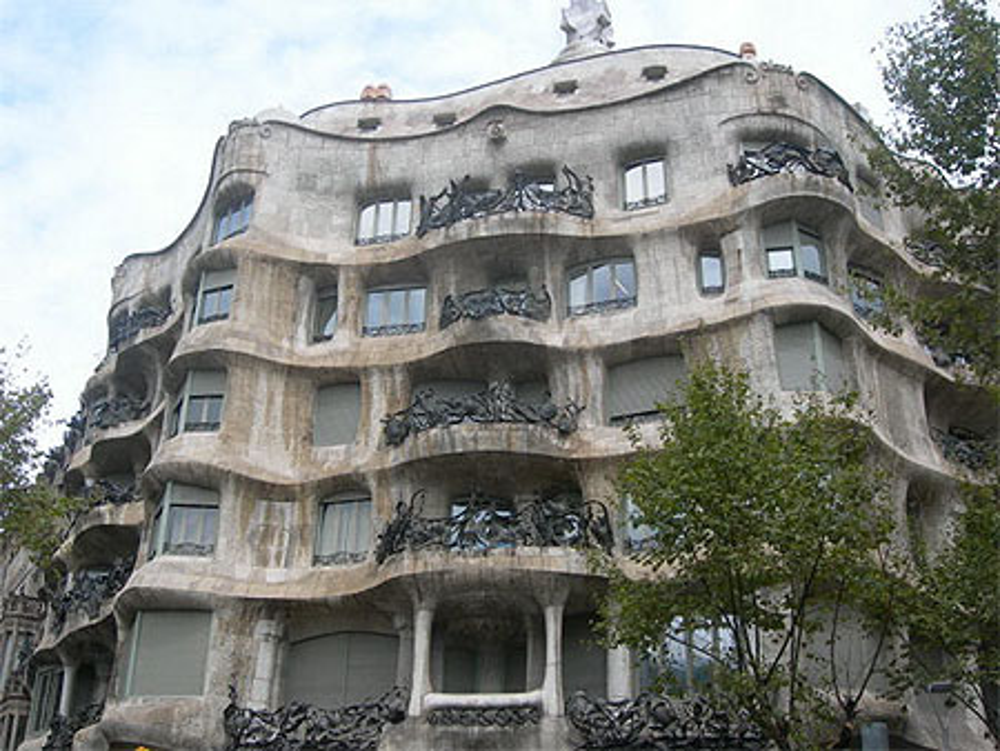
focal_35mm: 38
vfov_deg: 37.8
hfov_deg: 49.0
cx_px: 500
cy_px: 376
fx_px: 1098
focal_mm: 7.8
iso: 50
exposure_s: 1/318
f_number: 4.8
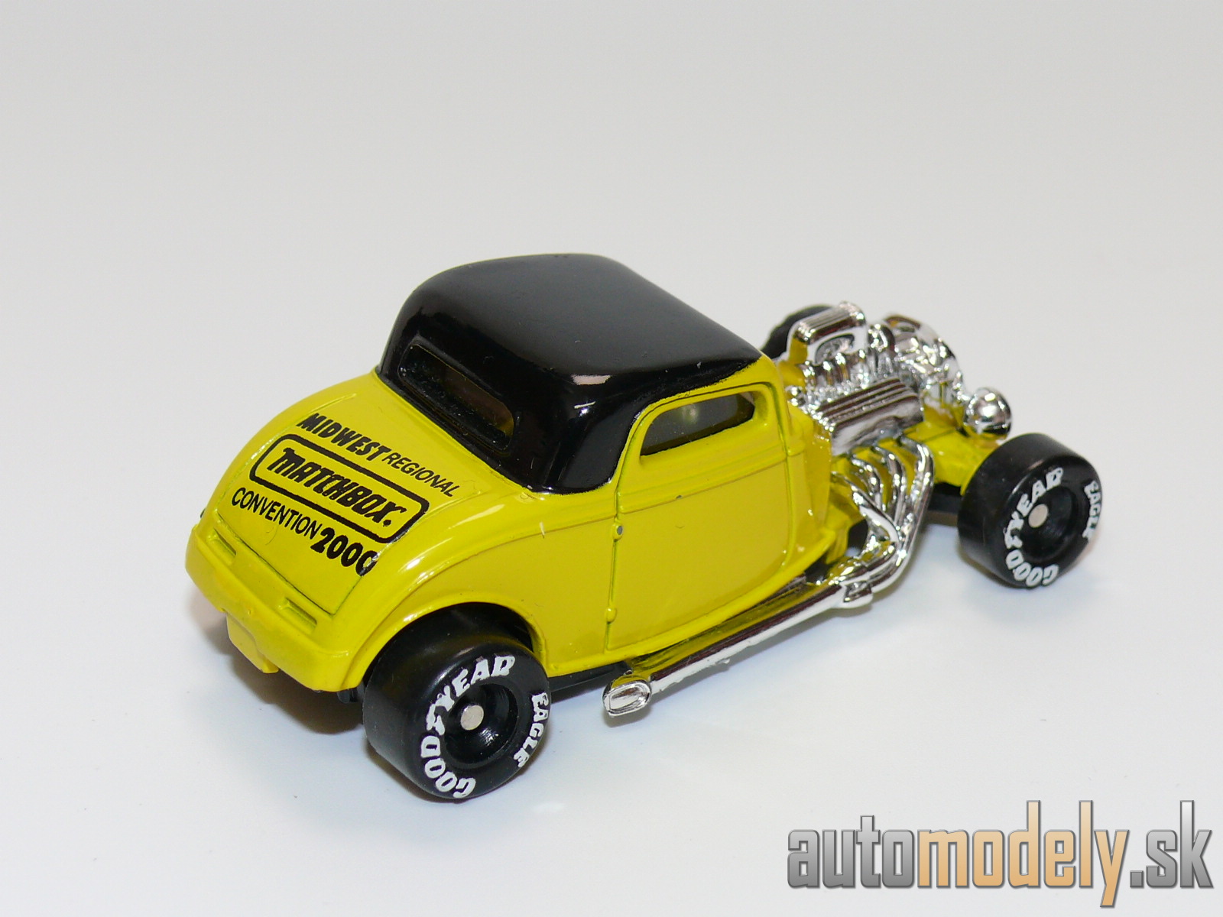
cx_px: 612
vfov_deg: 16.6
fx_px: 3144
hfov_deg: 22.0
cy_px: 458
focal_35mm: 89
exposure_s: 1/40
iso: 100
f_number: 4
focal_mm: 12.5
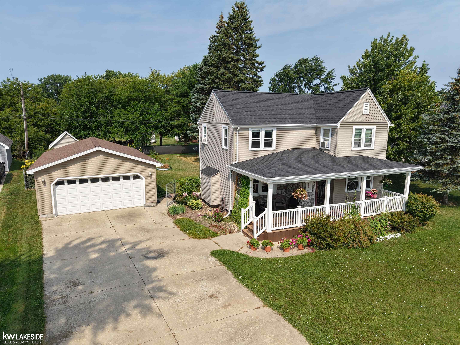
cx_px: 230
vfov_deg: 56.8
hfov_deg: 71.6
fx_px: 319
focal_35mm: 24
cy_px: 172
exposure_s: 1/3200
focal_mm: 8.67
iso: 140
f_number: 1.8
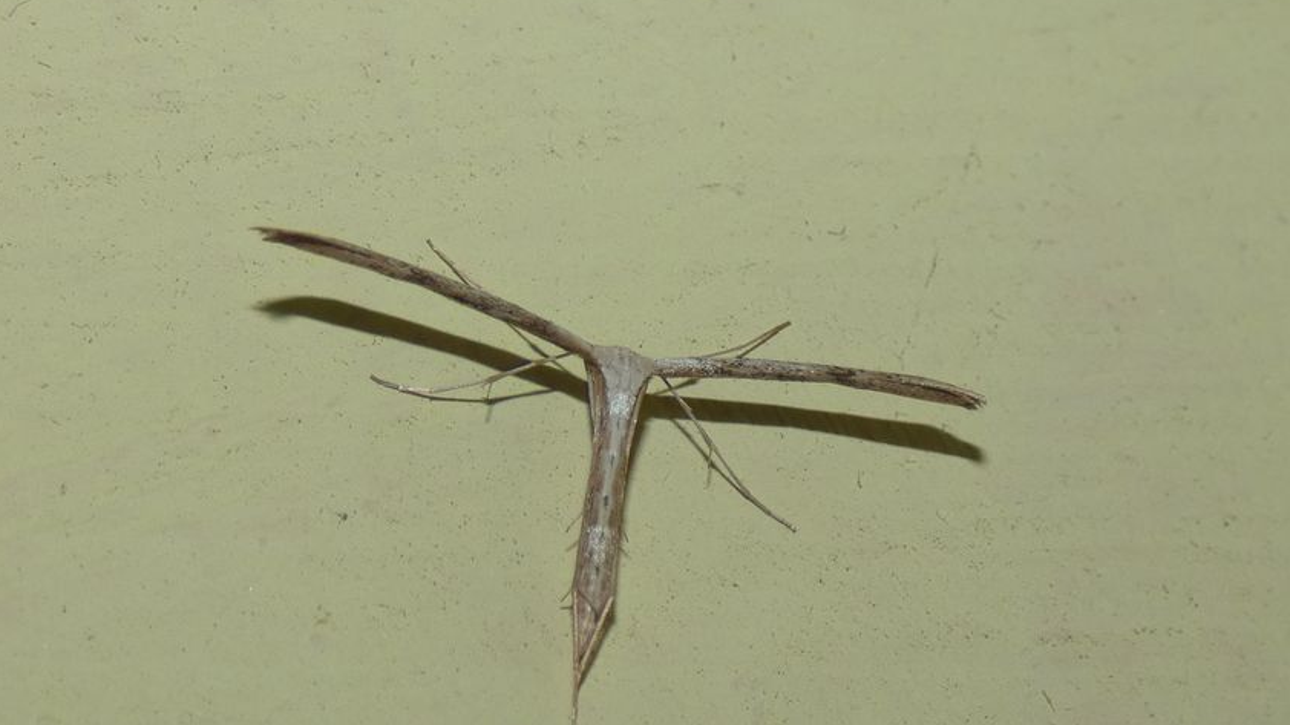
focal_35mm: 53
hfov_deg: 39.2
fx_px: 1812
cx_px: 646
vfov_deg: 22.5
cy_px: 469
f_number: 3.8
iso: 80
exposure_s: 1/60
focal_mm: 8.6
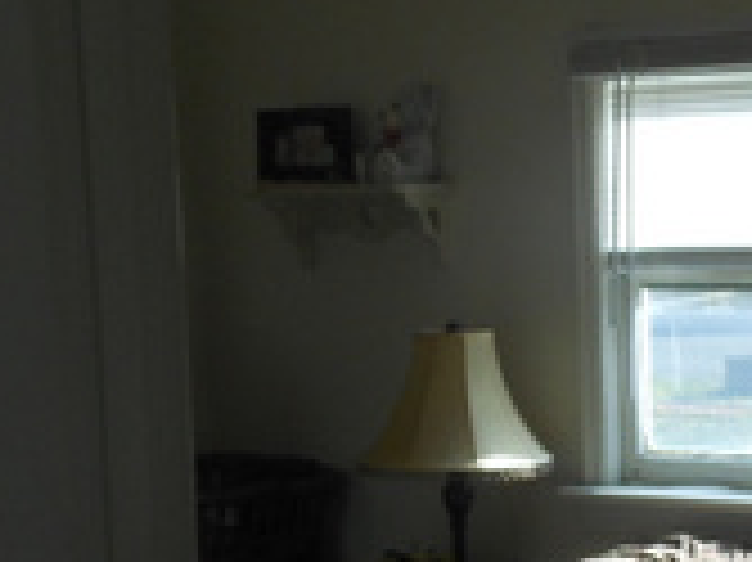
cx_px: 693
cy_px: 355
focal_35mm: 96
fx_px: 2084
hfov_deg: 20.0
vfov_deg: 15.4
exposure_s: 1/250
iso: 80
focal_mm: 4.5
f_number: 3.2
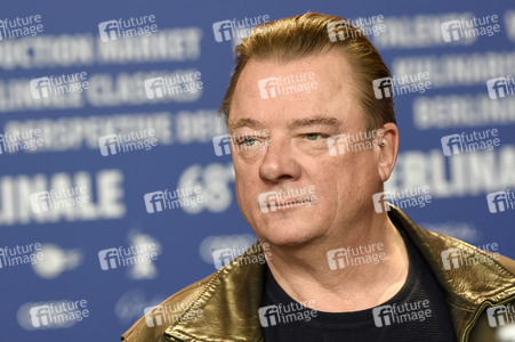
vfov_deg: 8.3
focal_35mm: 165
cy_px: 171
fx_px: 2359
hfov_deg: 12.5
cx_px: 258
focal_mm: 110
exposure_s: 1/320
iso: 640
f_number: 3.2
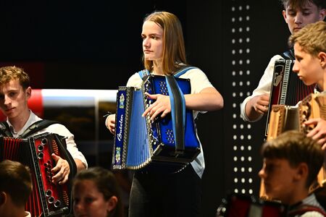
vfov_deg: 7.6
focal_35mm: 180
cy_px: 108
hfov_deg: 11.4
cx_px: 163
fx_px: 1630
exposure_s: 1/320
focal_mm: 180
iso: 3200
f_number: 5
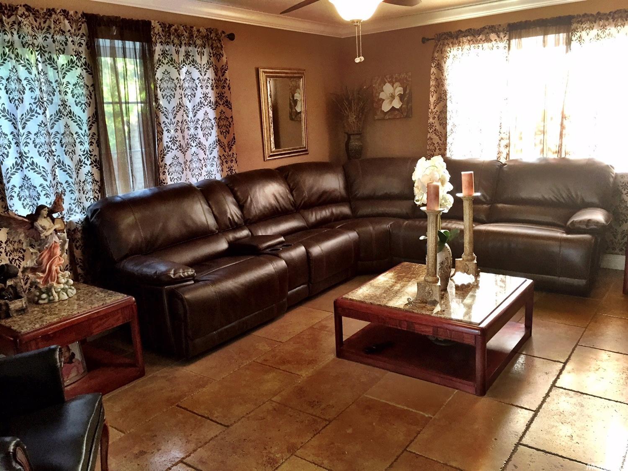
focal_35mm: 29
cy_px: 236
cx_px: 314
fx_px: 526
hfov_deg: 61.7
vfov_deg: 48.2
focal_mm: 4.15
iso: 125
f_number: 2.2
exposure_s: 1/30
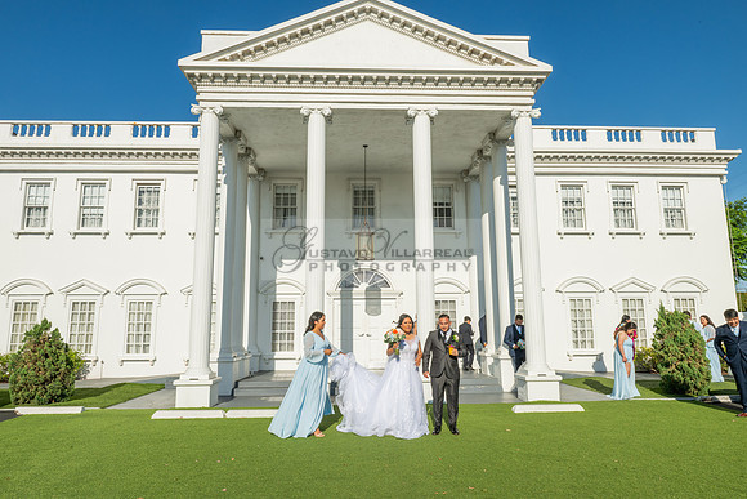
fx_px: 498
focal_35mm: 24
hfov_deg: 73.7
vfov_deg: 53.2
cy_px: 250
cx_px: 374
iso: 200
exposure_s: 1/200
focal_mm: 24
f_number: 16
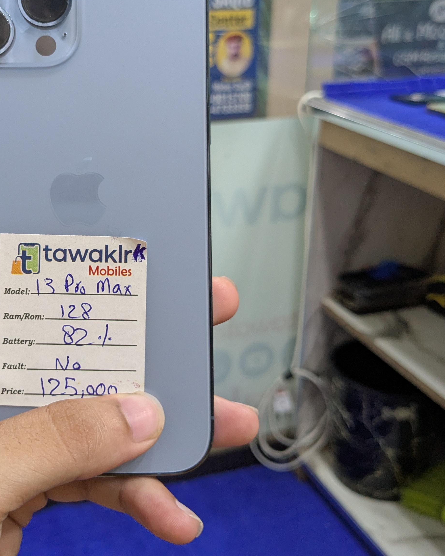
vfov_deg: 39.7
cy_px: 175
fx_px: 757
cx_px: 95
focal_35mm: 46
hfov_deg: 32.0
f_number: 1.73
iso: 174
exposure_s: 1/99.9
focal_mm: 4.38
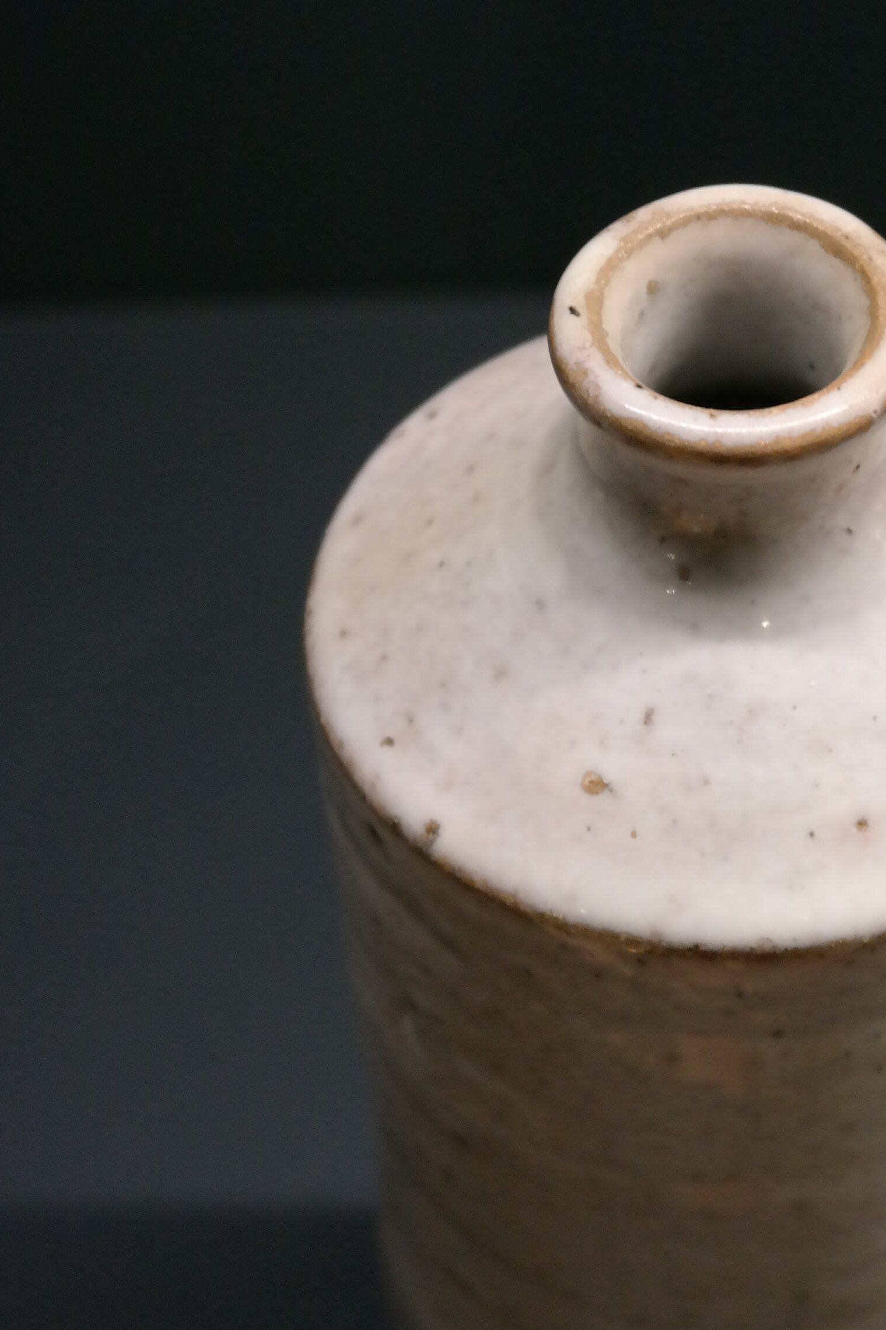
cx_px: 643
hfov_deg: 14.7
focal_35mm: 93
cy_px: 840
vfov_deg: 21.9
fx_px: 3435
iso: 1600
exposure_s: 1/60
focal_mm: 35
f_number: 4.5
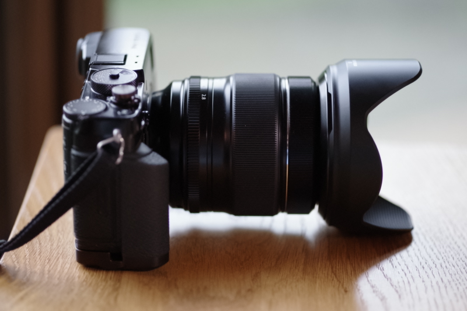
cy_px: 156
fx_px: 1297
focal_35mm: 100
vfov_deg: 13.7
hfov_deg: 20.4
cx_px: 234
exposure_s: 1/125
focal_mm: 100
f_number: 2.8
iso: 6400
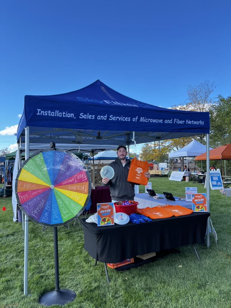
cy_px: 154
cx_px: 116
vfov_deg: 67.3
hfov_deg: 53.1
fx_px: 231
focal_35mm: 26
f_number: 1.5
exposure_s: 1/1038
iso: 50
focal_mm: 5.7
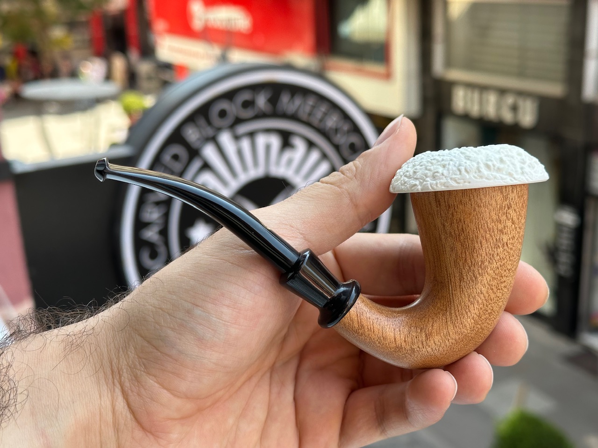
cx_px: 299
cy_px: 224
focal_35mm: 48
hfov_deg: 39.7
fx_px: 829
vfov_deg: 30.3
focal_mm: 6.86
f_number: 1.78
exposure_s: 1/417
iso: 64
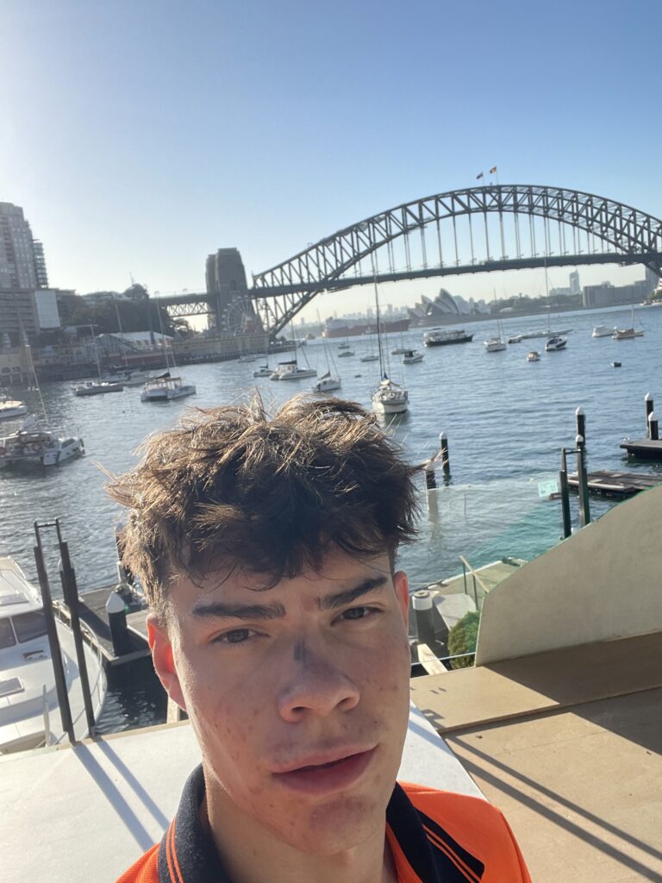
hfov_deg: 46.8
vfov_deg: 60.0
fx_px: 765
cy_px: 442
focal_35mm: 30
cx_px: 331
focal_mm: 2.71
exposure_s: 1/675
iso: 25
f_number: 2.2
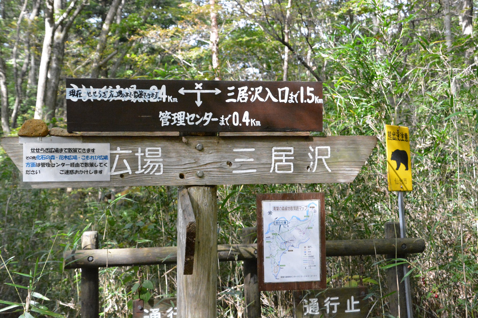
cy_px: 159
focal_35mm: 48
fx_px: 637
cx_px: 239
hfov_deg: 41.1
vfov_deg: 28.1
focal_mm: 32
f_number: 8
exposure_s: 1/1000
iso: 6400
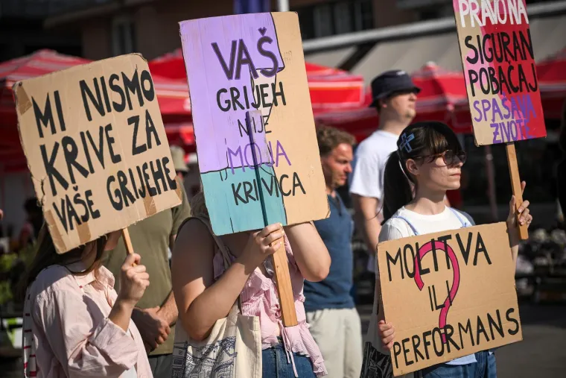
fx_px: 1510
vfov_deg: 14.3
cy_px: 189
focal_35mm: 96
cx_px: 283
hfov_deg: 21.2
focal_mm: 96
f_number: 4
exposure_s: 1/13000
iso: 500
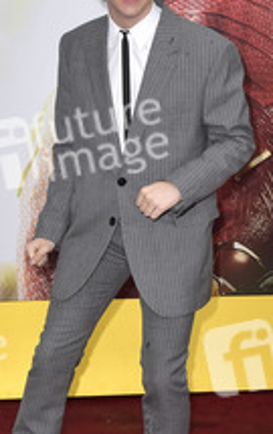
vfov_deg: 28.5
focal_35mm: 72
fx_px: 854
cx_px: 124
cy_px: 248
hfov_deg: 18.2
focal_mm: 38
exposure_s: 1/250
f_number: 6.3
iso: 320
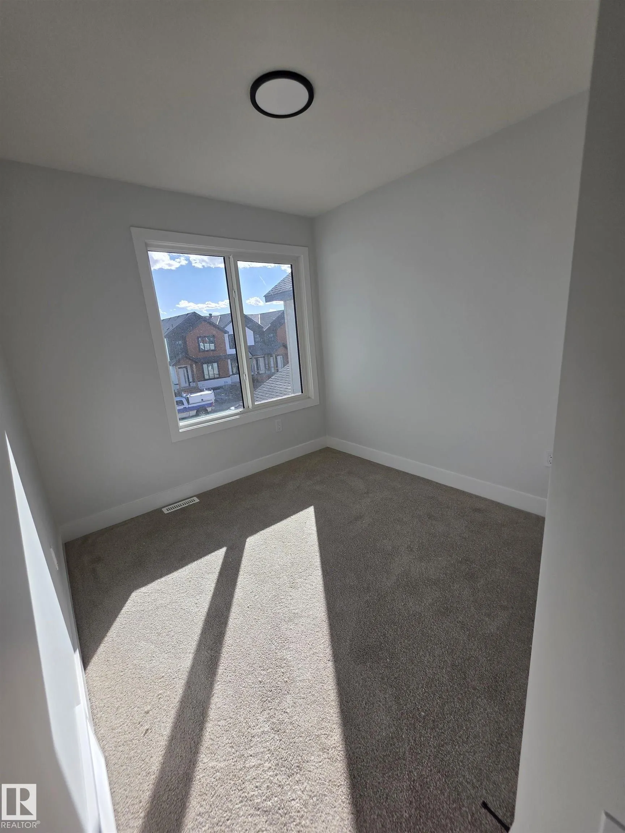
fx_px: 313
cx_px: 312
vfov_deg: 106.2
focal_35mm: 13
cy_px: 416
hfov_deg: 89.9
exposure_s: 1/947
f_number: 1.9
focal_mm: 2.2
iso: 40
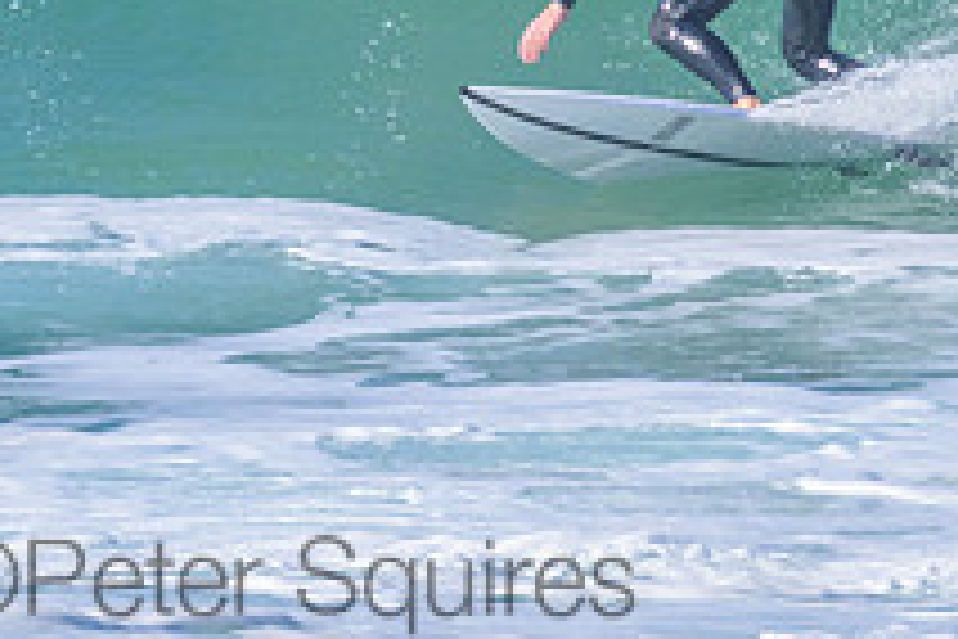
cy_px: -169
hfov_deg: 0.9
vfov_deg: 0.6
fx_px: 57981
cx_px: 288
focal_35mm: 2179
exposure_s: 1/2000
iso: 2000
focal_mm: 800
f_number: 11
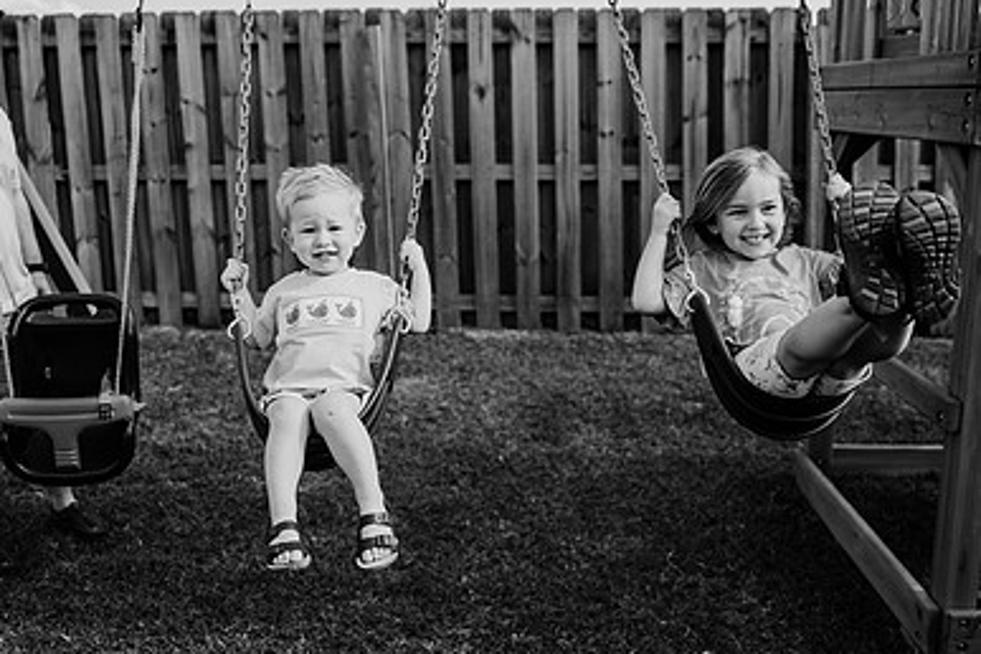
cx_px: 489
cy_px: 290
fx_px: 981
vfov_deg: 36.8
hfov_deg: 53.1
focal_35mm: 36
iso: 100
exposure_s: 1/1600
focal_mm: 24
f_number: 2.2
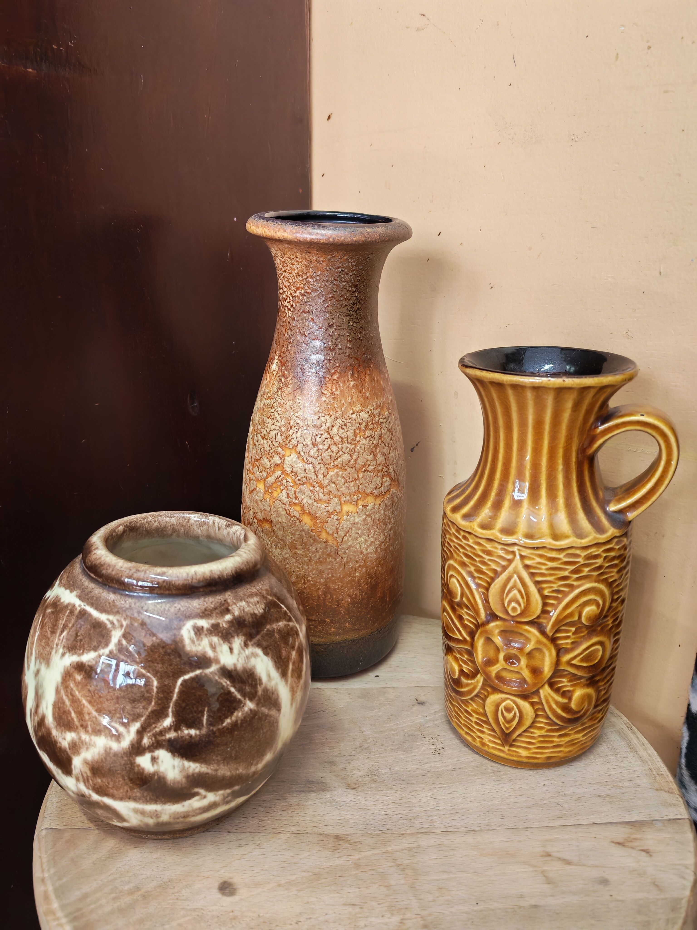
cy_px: 465
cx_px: 348
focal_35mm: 27
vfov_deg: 65.3
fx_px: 725
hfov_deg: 51.4
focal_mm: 6.12
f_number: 1.9
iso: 2000
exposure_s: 1/50
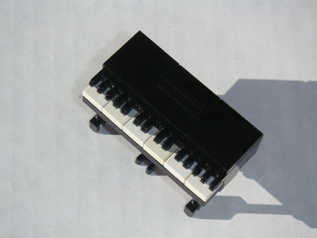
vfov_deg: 13.3
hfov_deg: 17.7
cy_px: 119
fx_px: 1016
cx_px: 158
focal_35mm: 111
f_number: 8
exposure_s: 1/750
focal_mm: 17.1
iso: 160
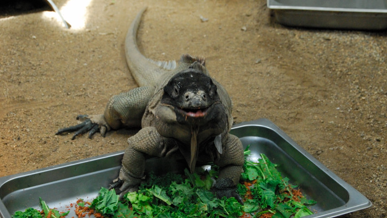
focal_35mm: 88
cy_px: 113
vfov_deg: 13.8
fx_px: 898
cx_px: 193
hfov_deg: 24.3
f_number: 8
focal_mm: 55
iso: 1600
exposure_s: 1/60
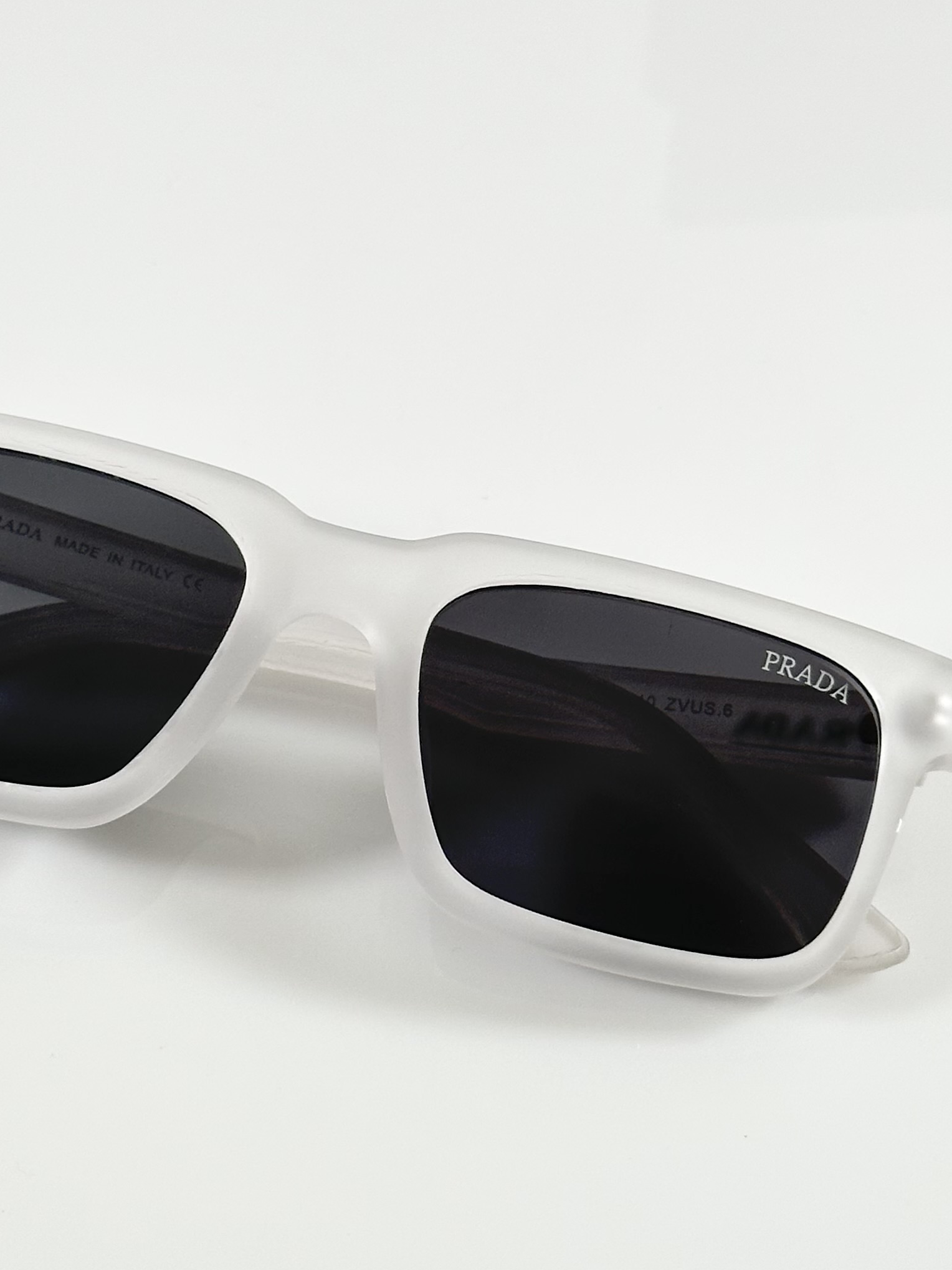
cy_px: 705
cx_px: 341
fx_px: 3483
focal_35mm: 95
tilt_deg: -47.3
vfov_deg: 20.6
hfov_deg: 15.5
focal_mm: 6.86
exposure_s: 1/100
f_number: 1.78
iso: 80
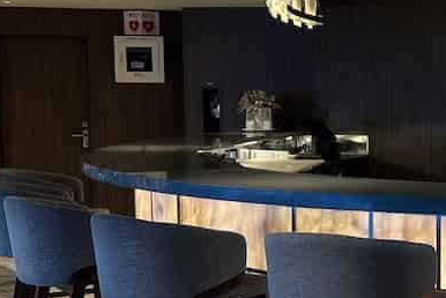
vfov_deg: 16.3
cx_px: 571
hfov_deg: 21.9
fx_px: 1041
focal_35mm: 84
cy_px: 185
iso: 50
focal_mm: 5.7
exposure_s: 1/82
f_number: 1.5
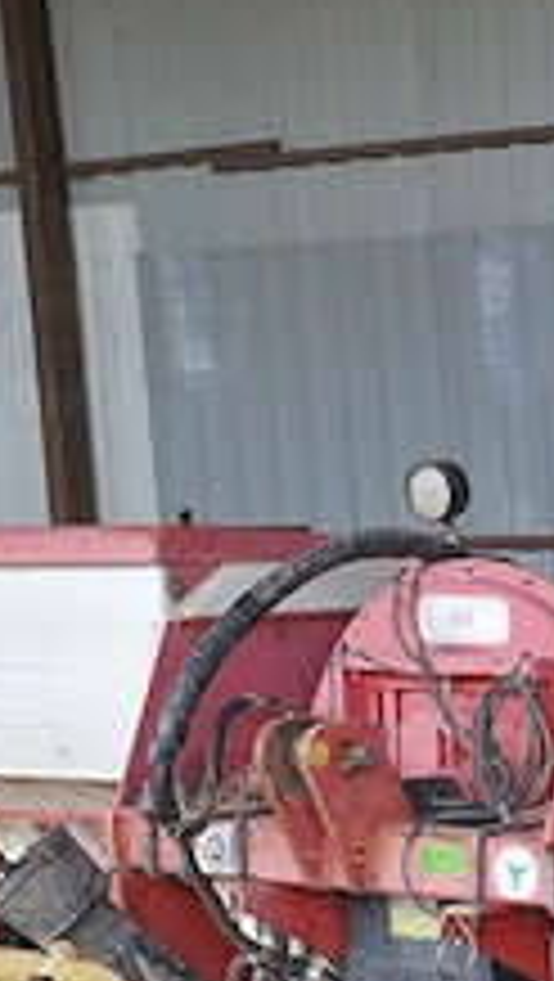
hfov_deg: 9.6
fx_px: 2996
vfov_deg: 18.5
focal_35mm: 115
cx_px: 1212
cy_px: 724
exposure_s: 1/180
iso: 40
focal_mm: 6.3
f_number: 1.7
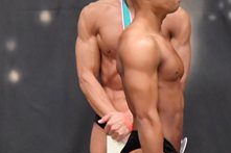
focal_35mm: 761
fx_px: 4879
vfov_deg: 1.8
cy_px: 152
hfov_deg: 2.7
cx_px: 320
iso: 6400
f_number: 5.6
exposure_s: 1/400
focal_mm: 145
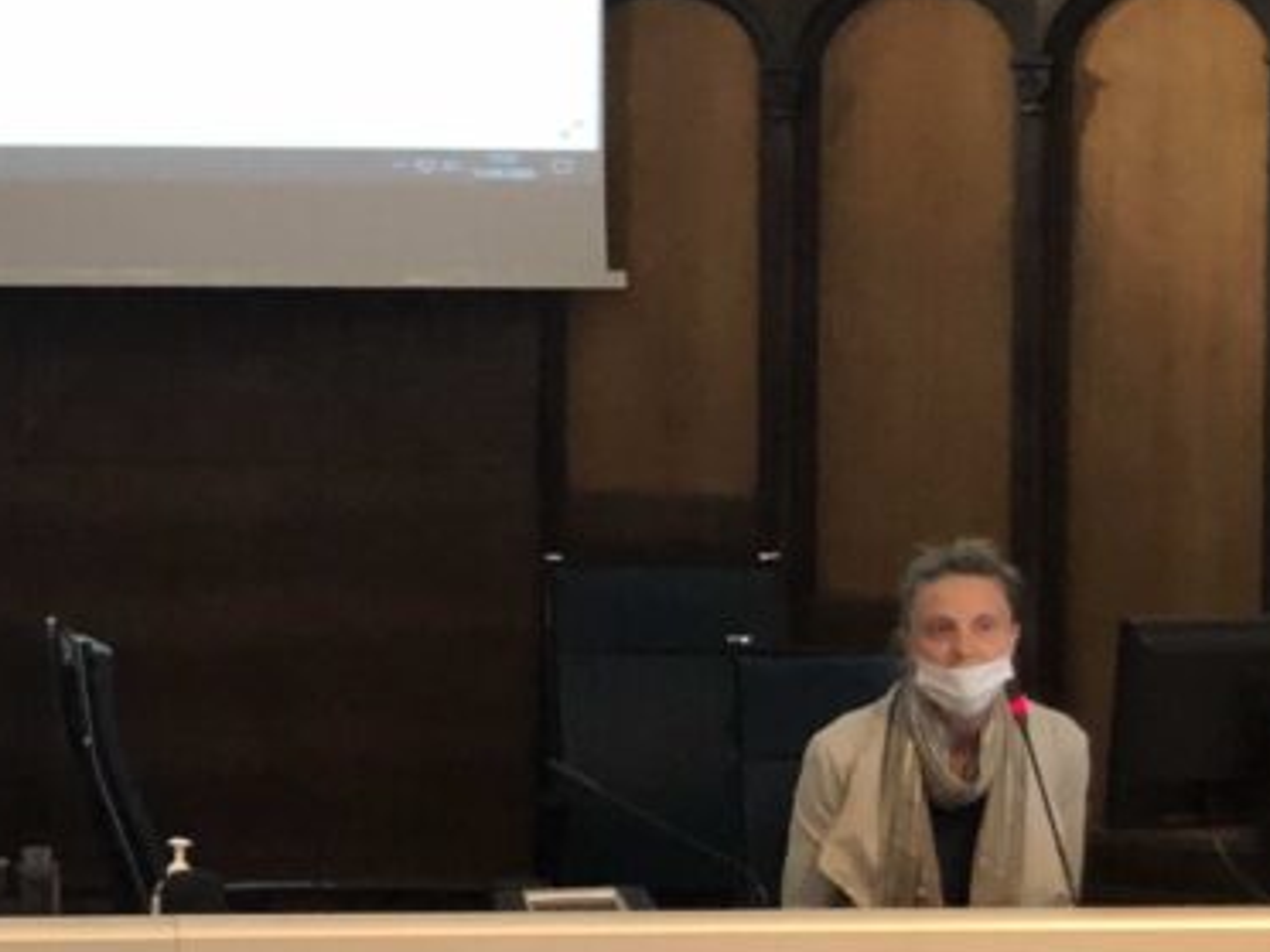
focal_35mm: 143
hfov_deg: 13.6
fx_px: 5246
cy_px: 529
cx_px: 10
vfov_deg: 10.4
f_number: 2.4
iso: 160
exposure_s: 1/24
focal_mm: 6
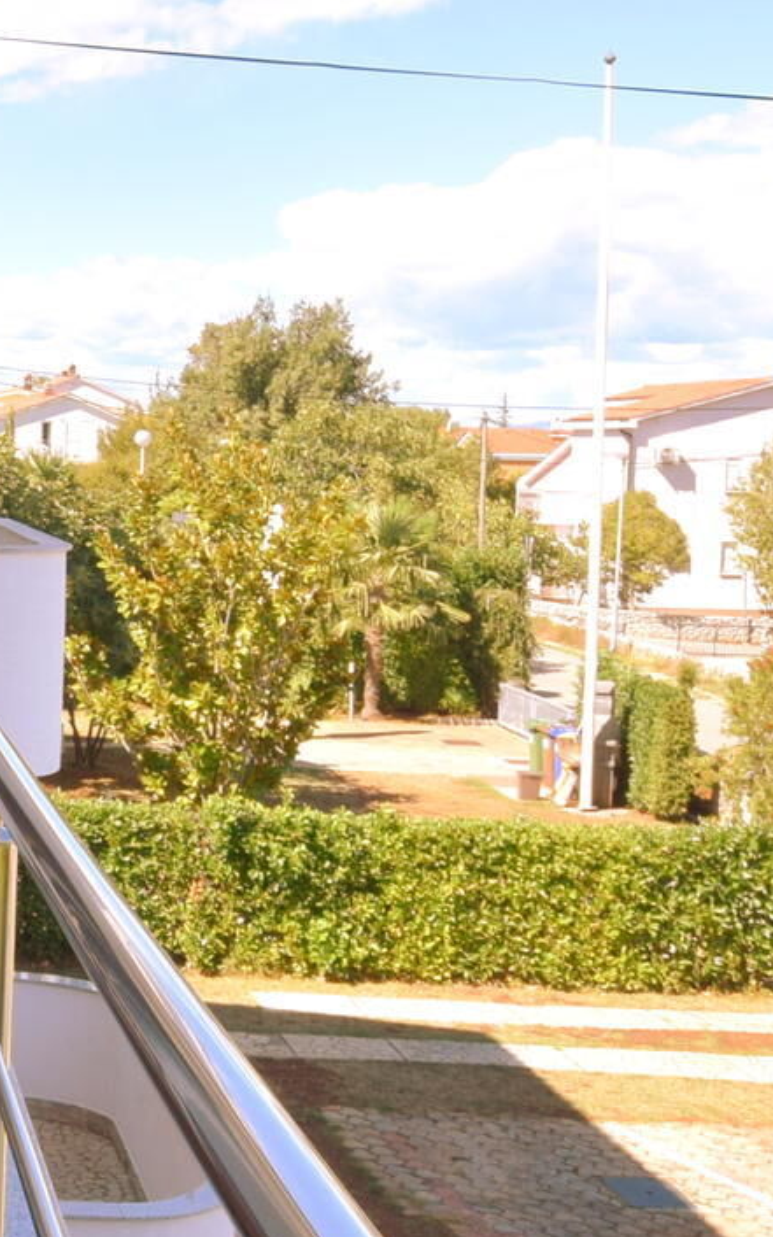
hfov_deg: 21.3
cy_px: 533
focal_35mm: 52
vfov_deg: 38.8
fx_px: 1753
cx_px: -361
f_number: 8
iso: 220
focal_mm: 10
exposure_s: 1/250
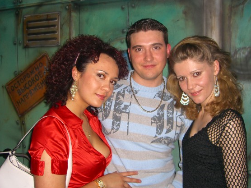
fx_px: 297
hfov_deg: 45.8
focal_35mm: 41
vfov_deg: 35.1
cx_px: 132
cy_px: 99
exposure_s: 1/60
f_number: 2.8
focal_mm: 7.9
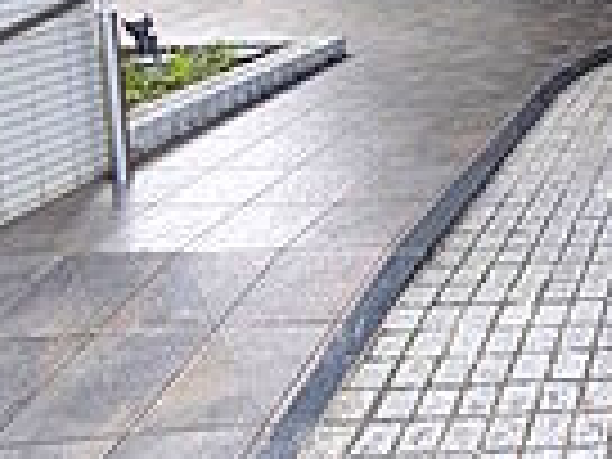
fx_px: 813
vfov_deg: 28.2
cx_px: 810
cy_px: -68
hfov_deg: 31.2
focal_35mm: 46
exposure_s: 1/165
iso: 44
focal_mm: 1.83
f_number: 2.2
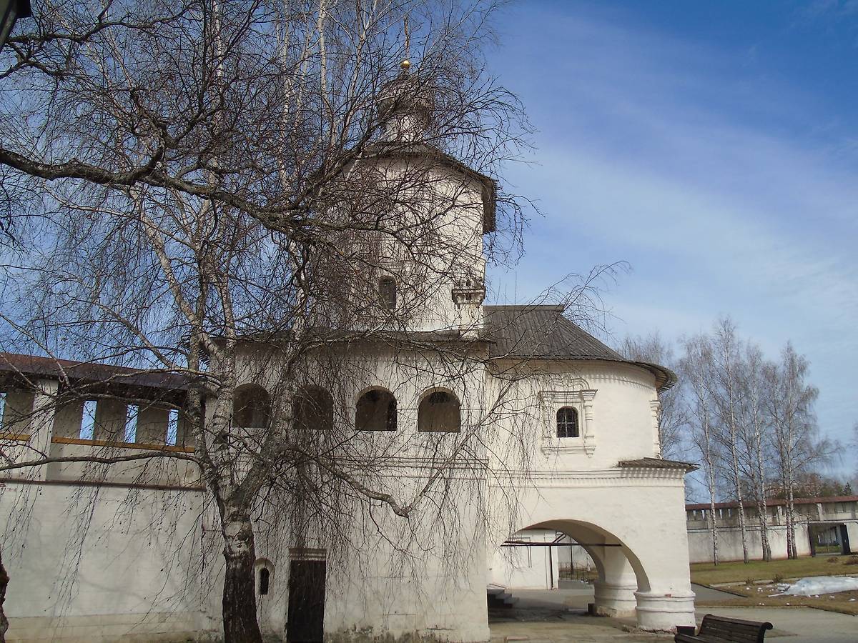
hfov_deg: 61.7
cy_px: 322
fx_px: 719
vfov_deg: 48.2
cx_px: 429
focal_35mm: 29
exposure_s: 1/1000
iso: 80
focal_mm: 5.2
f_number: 3.8
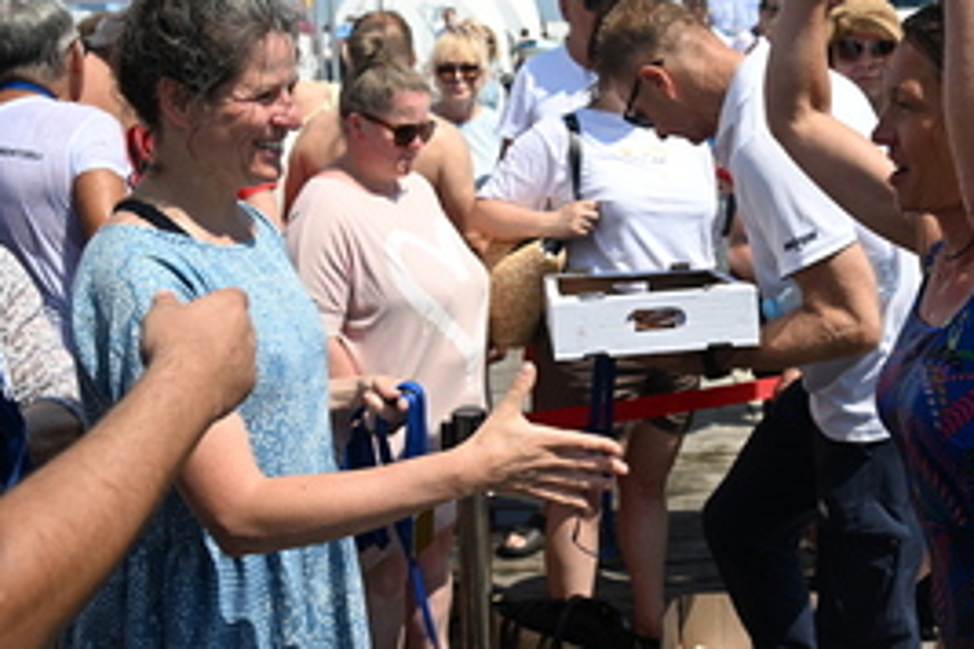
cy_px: 246
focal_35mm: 45
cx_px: 613
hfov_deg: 43.2
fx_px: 1217
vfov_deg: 29.8
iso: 100
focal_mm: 30
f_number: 4
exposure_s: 1/1000
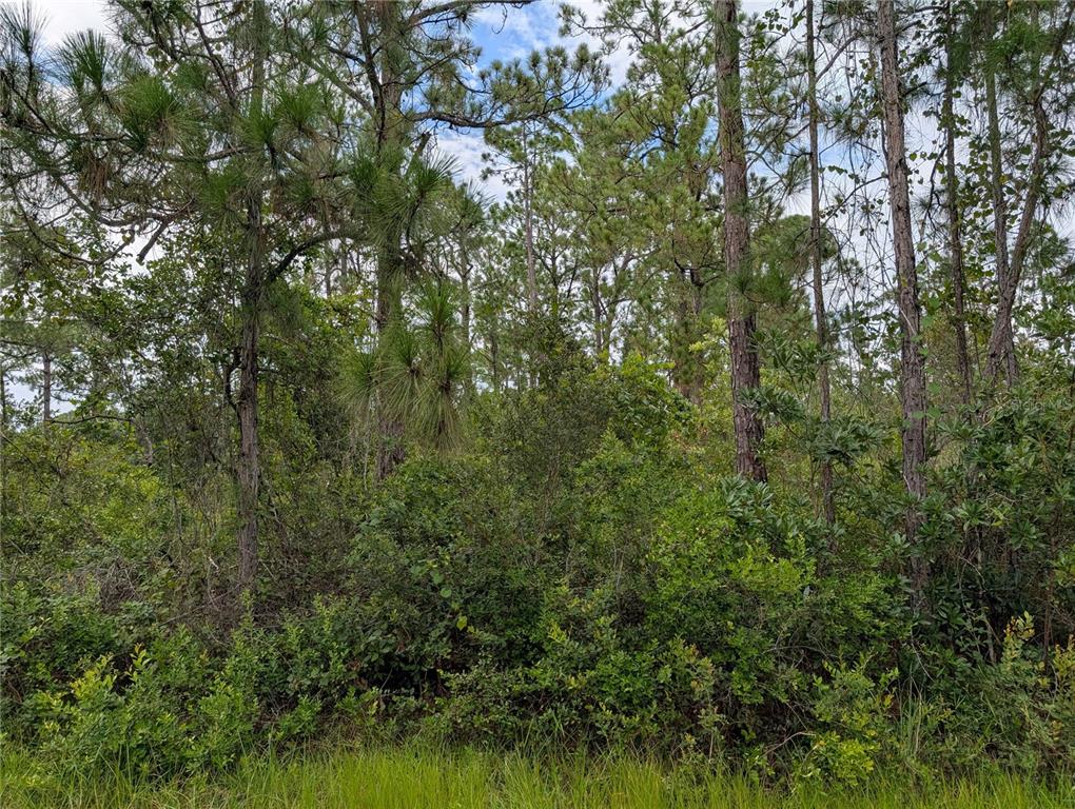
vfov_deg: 56.9
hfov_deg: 71.5
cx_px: 538
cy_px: 404
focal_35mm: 24
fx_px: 746
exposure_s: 1/722
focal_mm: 6.9
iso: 20
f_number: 1.68
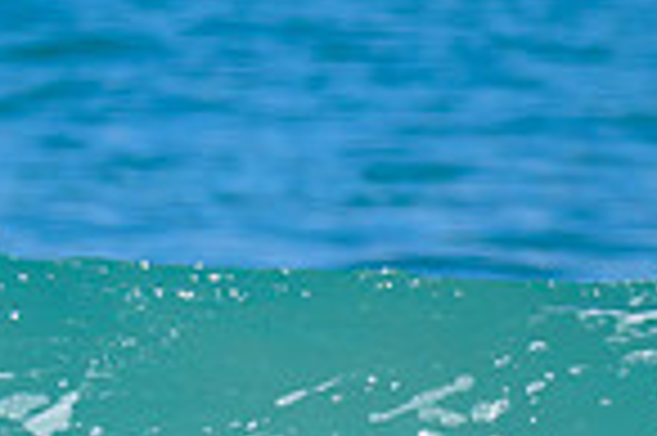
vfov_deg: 0.3
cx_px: 517
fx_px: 79753
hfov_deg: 0.5
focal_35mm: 4375
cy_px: 375
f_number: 6.3
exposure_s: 1/2000
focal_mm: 800
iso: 400
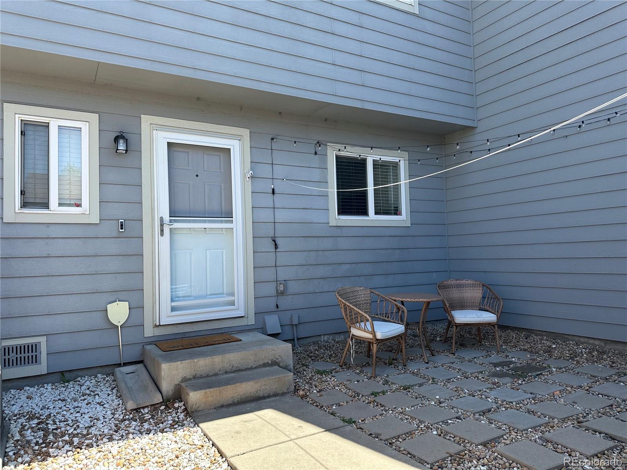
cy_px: 235
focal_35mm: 24
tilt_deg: +2.7
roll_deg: +1.3
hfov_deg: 71.6
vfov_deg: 56.8
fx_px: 435
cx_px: 314
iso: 80
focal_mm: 6.86
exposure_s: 1/1131
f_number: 1.78
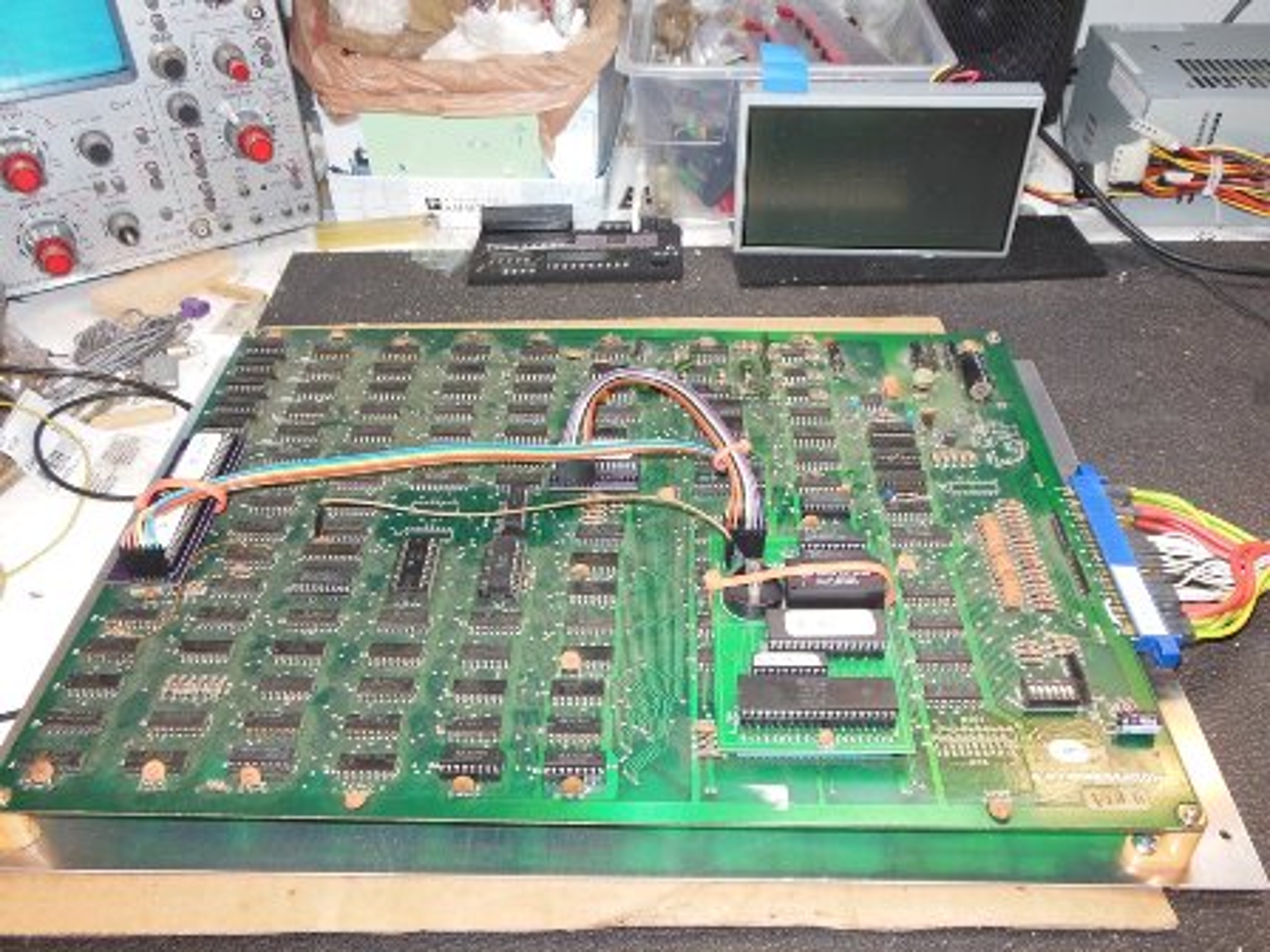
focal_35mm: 29
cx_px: 635
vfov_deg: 48.2
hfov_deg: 61.7
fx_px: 1064
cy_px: 476
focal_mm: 5.2
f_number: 3.3
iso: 200
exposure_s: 1/25
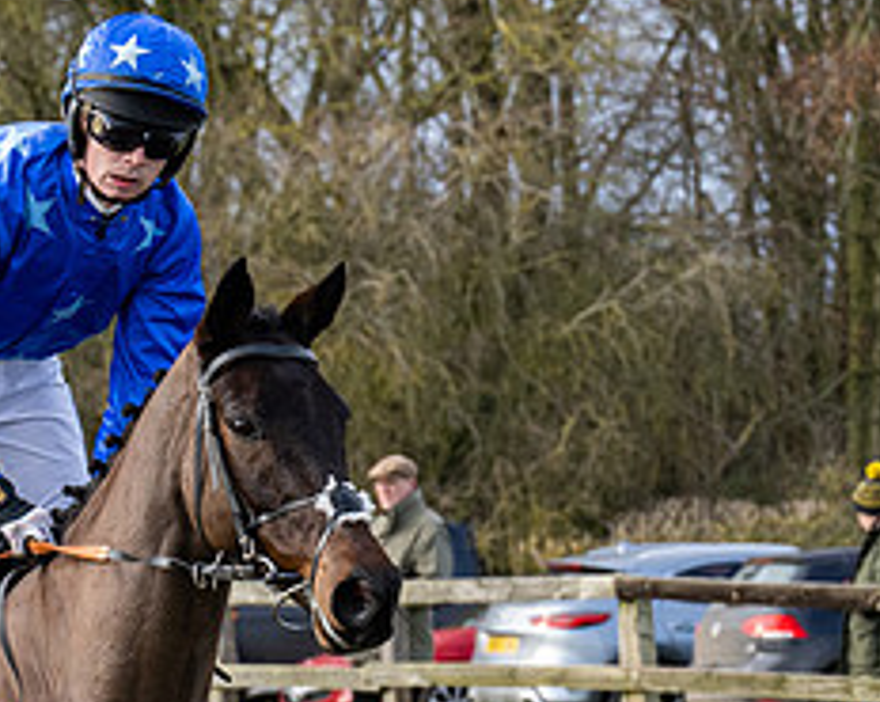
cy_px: 607
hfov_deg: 5.5
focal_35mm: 352
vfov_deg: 4.4
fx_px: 9156
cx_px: 400
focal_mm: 74
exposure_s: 1/800
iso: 800
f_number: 5
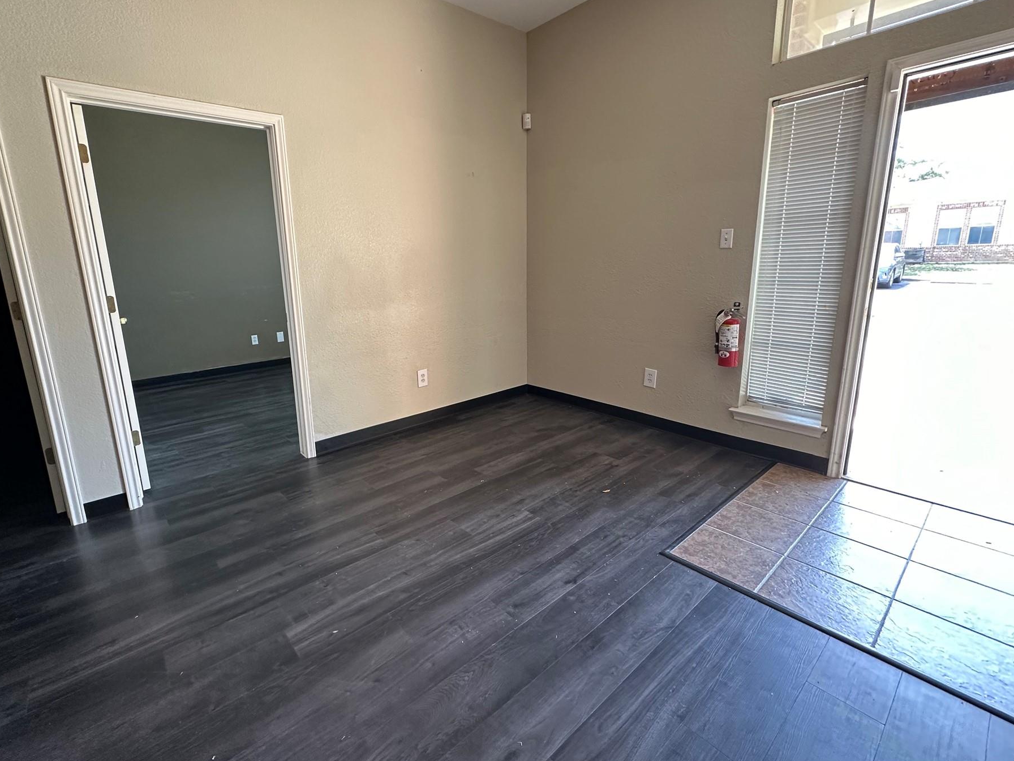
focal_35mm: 16
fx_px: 469
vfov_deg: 78.0
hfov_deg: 94.3
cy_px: 360
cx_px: 465
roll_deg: +1.7
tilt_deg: -11.4
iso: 250
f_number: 2.2
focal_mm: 2.22
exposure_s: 1/99
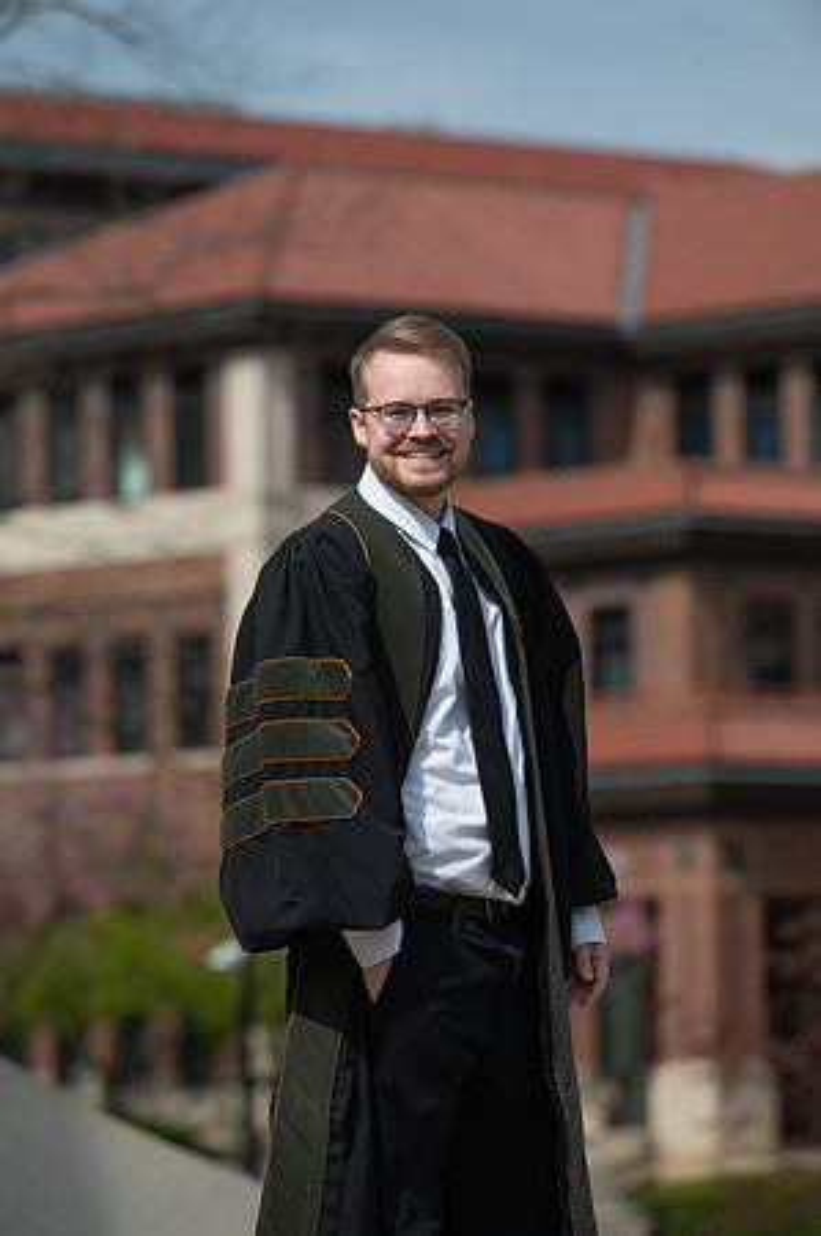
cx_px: 410
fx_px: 6857
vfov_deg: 10.3
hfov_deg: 6.9
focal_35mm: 200
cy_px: 618
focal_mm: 200
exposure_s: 1/800
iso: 125
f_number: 4.5
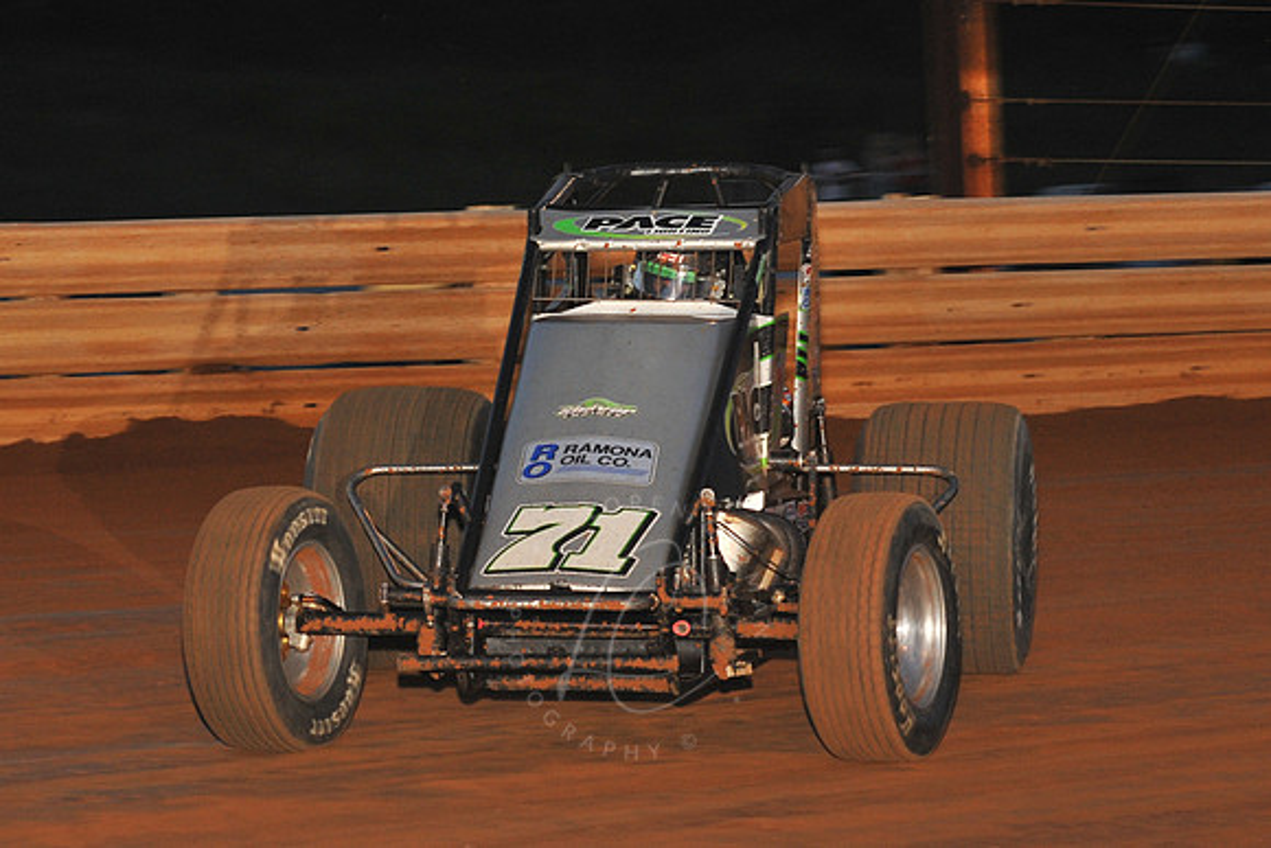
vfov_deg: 12.2
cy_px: 424
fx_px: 3955
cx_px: 636
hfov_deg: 18.3
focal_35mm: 112
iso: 1000
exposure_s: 1/320
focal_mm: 112
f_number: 7.1
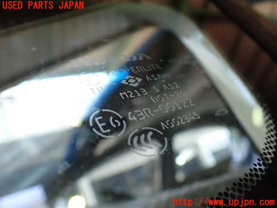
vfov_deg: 46.8
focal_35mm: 30
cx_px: 138
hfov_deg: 60.0
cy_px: 104
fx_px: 240
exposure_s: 1/125
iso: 500
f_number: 2.3
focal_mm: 5.4
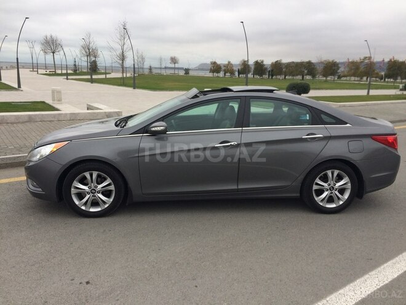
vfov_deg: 48.2
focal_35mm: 29
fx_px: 340
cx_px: 203
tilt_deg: -13.0
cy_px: 152
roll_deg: -1.5
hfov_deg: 61.7
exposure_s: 1/494
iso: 32
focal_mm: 4.15
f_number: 2.2
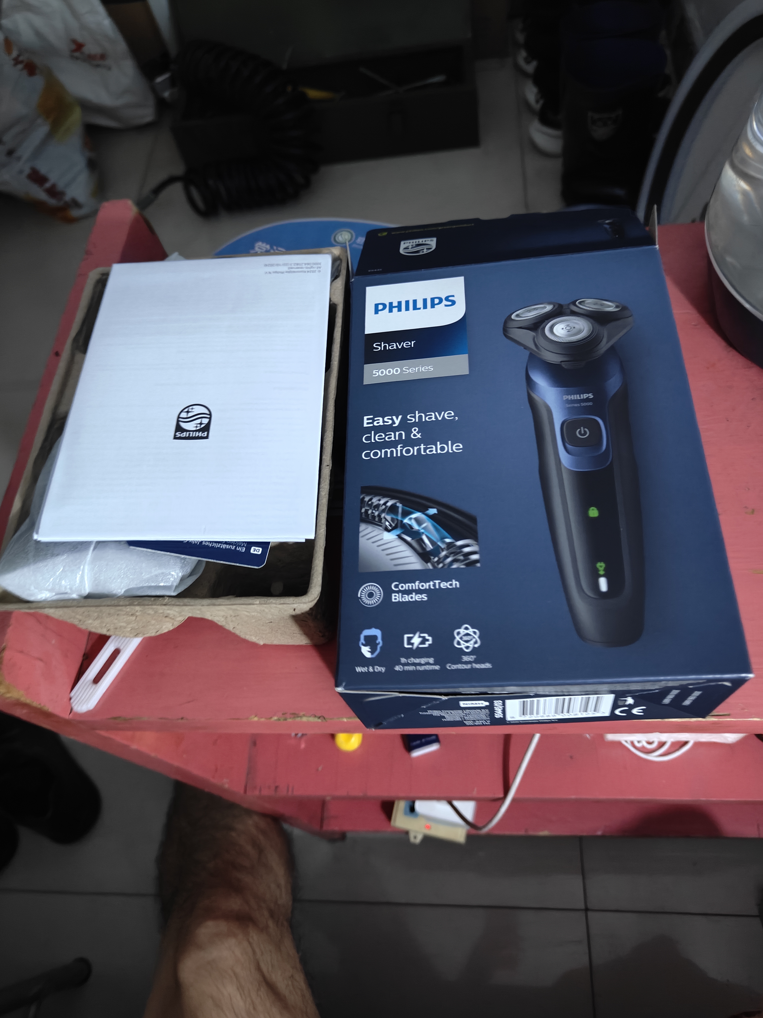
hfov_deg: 56.8
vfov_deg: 71.6
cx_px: 382
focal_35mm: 24
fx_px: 705
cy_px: 509
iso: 2000
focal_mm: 5.59
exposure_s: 1/20
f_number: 1.8
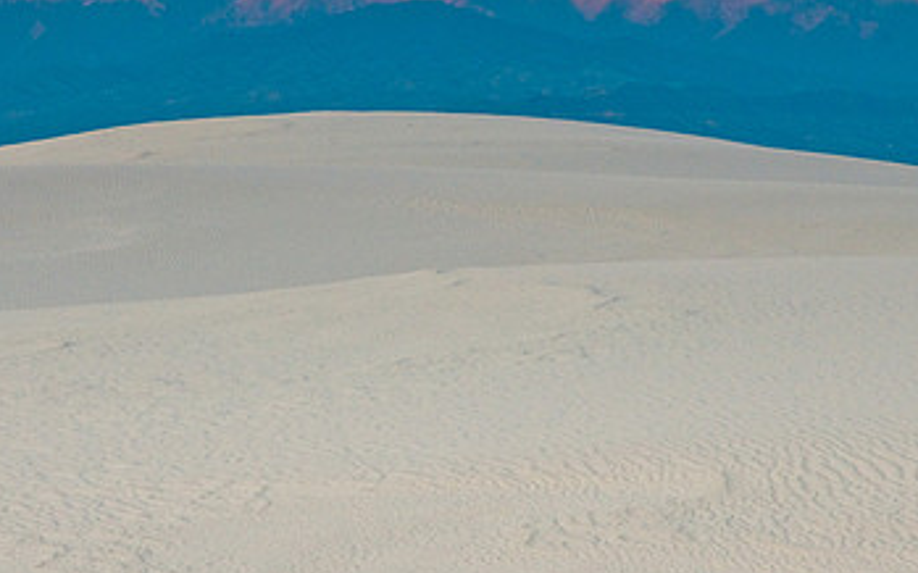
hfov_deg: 4.9
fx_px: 10781
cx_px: 442
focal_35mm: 431
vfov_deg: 3.0
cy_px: 209
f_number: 16
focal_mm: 170
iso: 200
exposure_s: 1/15
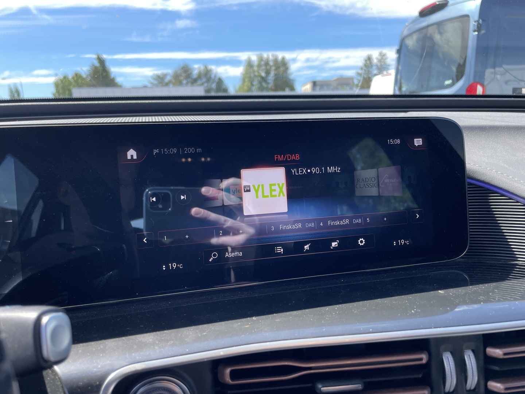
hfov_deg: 67.3
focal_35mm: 26
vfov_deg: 53.1
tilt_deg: -8.8
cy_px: 197
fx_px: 394
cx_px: 262
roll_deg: +3.0
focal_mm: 4.2
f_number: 1.6
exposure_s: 1/406
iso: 32
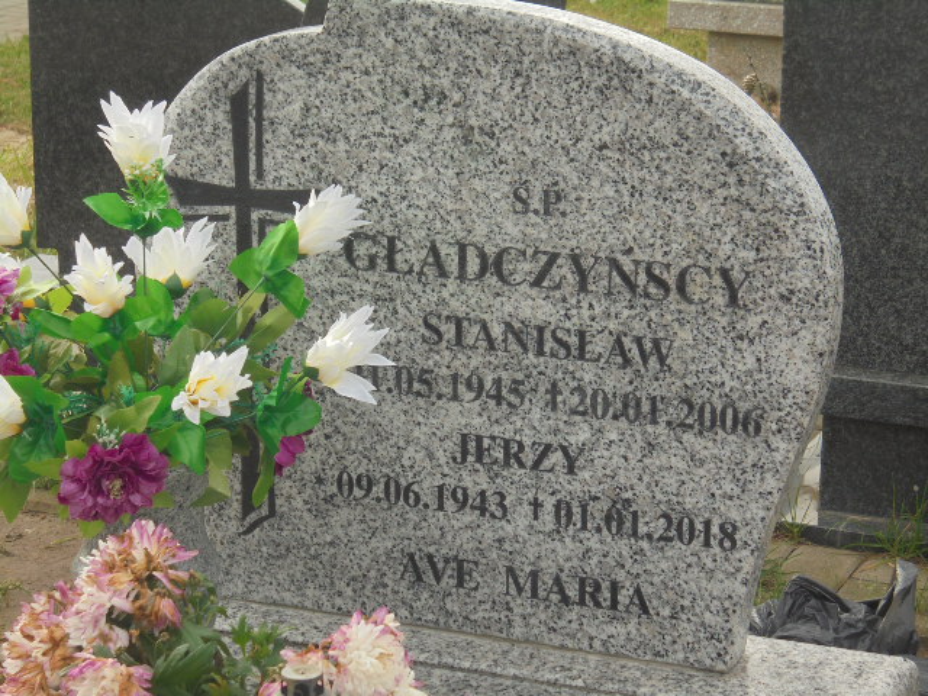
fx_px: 2869
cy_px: 348
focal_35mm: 107
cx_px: 464
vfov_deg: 13.8
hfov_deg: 18.4
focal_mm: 19.2
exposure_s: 1/200
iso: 100
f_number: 5.1
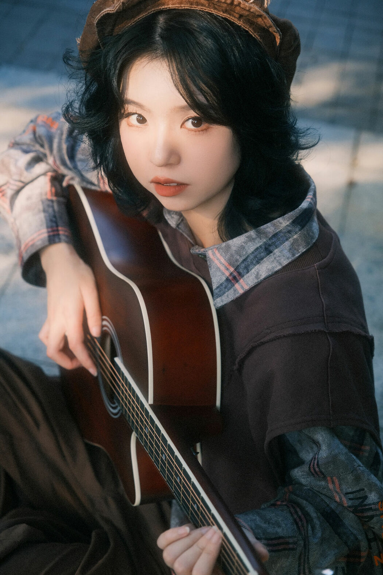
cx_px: 192
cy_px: 288
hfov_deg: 18.7
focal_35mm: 73
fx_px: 1165
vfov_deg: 27.7
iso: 640
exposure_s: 1/250
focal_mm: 48.5
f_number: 2.8
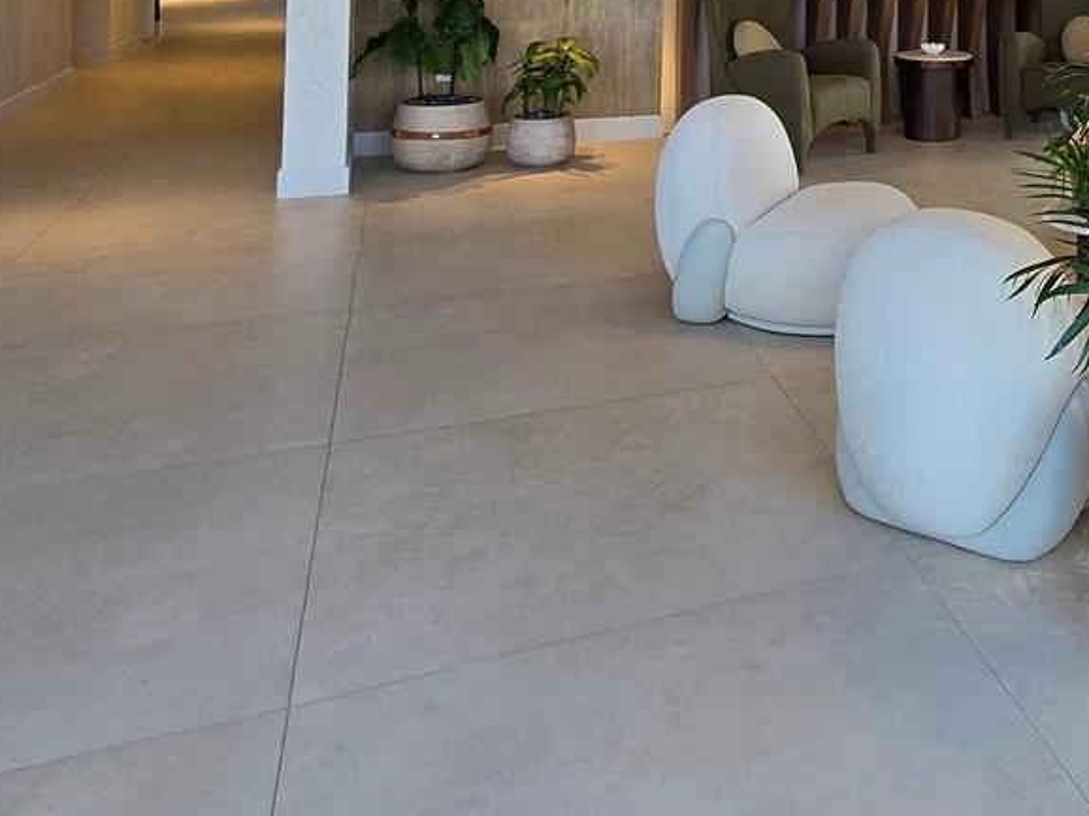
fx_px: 1132
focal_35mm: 36
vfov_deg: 34.1
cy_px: -89
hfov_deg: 45.4
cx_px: 1027
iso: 80
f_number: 2.2
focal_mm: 2.2
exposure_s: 1/120
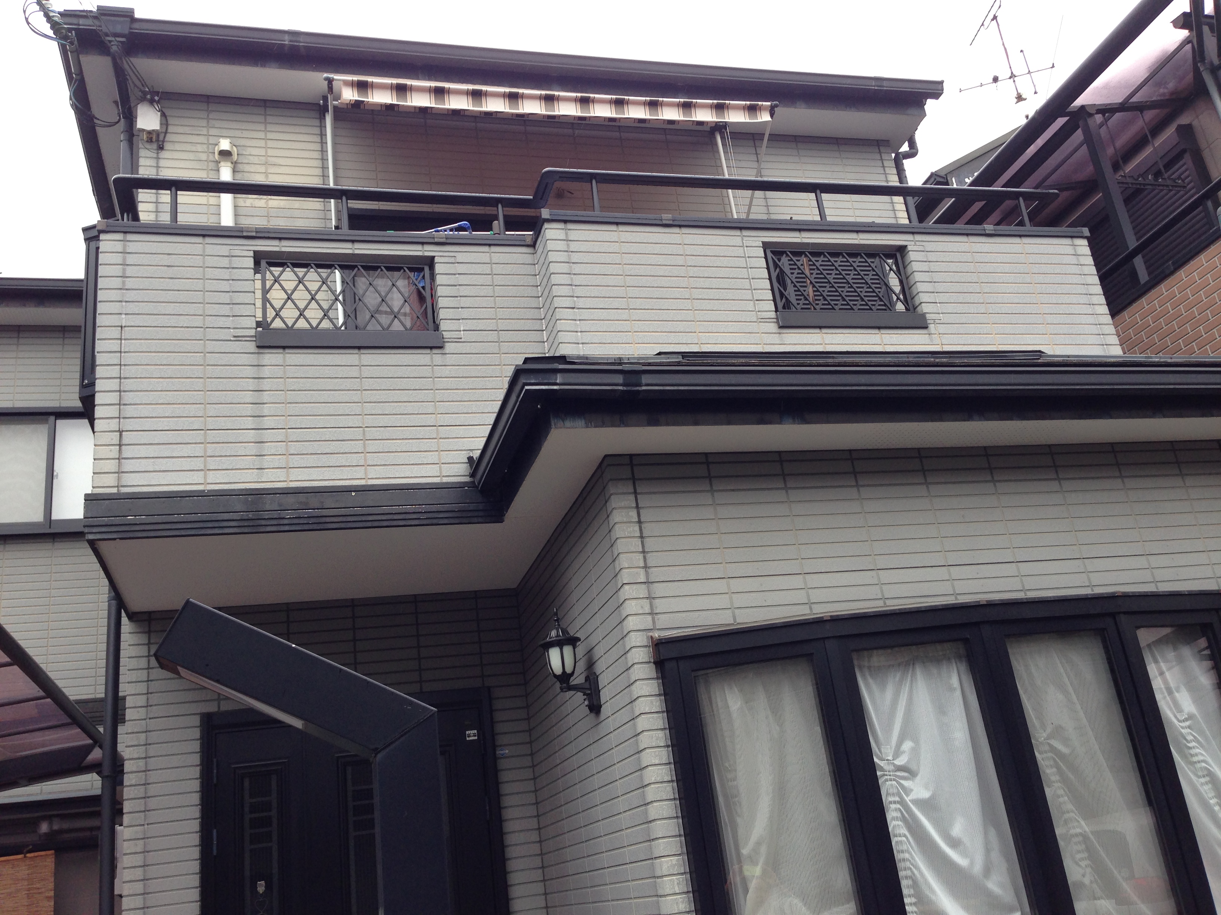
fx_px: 1164
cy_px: 458
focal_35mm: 33
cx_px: 610
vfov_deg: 42.9
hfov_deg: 55.4
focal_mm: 4.12
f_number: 2.4
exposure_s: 1/173
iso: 50
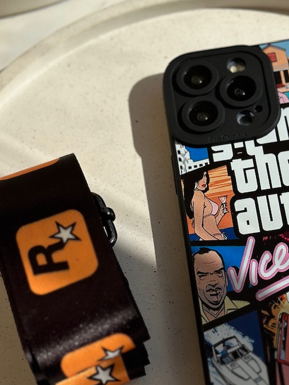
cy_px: 271
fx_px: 1024
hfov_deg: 16.0
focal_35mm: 92
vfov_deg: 21.2
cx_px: 193
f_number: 1.78
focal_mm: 6.86
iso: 80
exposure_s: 1/7092
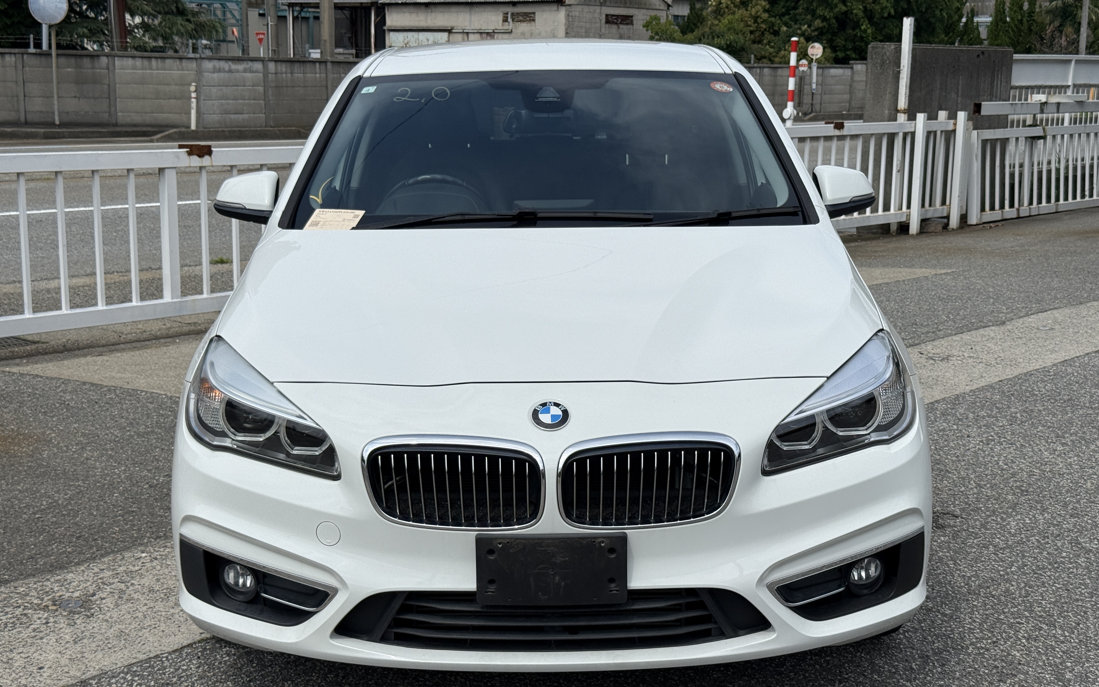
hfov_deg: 39.6
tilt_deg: -11.1
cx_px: 550
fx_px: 1527
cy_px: 368
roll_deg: -1.3
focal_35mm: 51
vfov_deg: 25.3
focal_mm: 6.76
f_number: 1.78
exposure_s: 1/11364
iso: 80
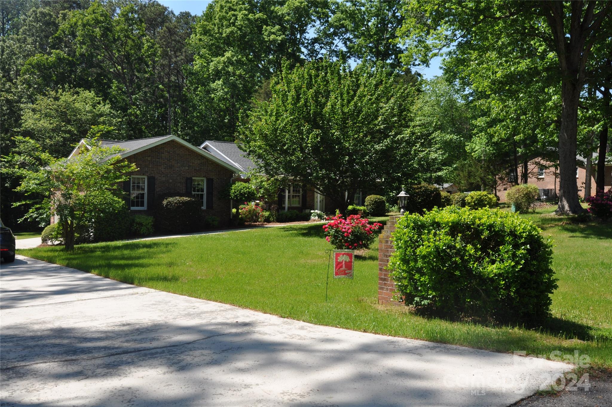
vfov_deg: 36.8
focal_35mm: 36
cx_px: 306
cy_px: 204
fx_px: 611
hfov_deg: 53.2
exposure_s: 1/200
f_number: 11
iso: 200
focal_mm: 24
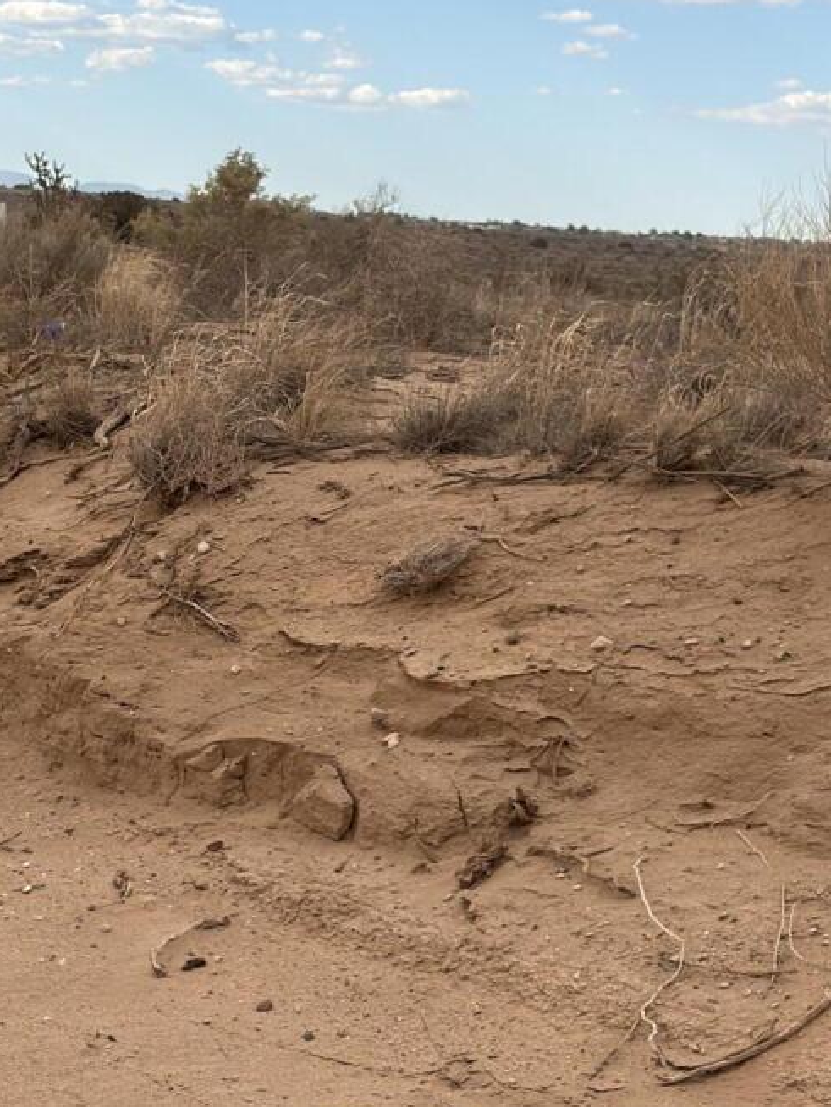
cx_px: 289
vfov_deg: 18.4
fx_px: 3423
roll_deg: -2.7
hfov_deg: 13.8
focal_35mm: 107
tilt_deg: -2.8
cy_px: 542
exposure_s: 1/2660
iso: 64
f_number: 1.78
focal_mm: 6.76
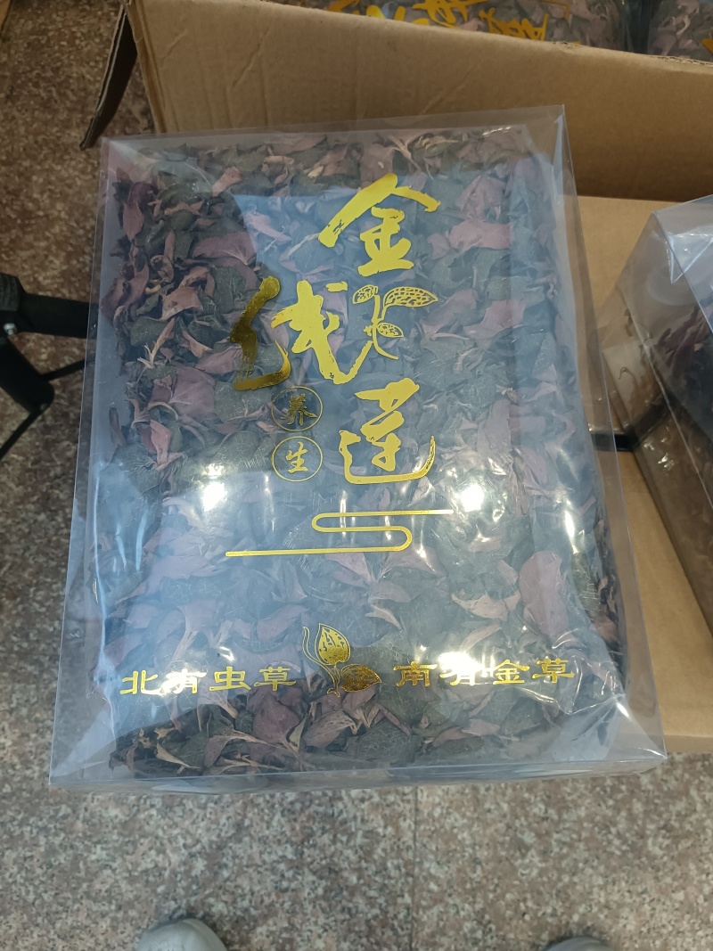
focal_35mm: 27
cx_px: 356
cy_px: 476
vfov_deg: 65.3
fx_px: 742
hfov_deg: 51.3
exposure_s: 1/50
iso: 894
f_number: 1.9
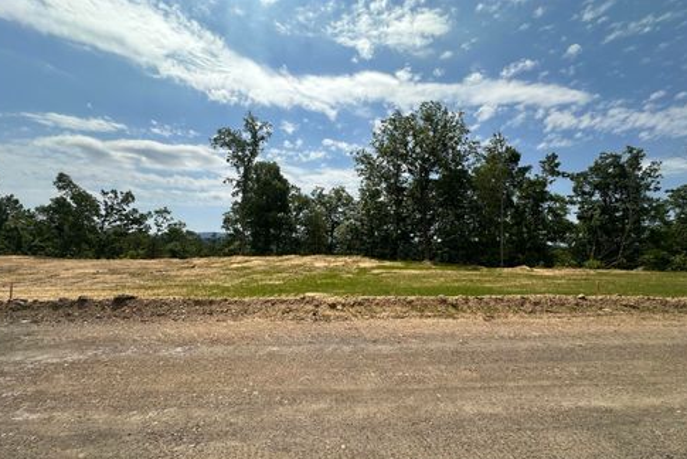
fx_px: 286
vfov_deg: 76.9
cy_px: 264
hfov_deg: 100.3
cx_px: 336
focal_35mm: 15
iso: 50
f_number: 2.2
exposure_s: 1/2959
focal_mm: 2.22
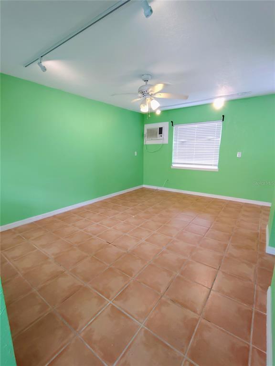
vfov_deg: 94.5
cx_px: 138
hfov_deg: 78.1
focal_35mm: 16
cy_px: 183
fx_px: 169
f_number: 2.2
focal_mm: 2.13
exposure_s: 1/60
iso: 325
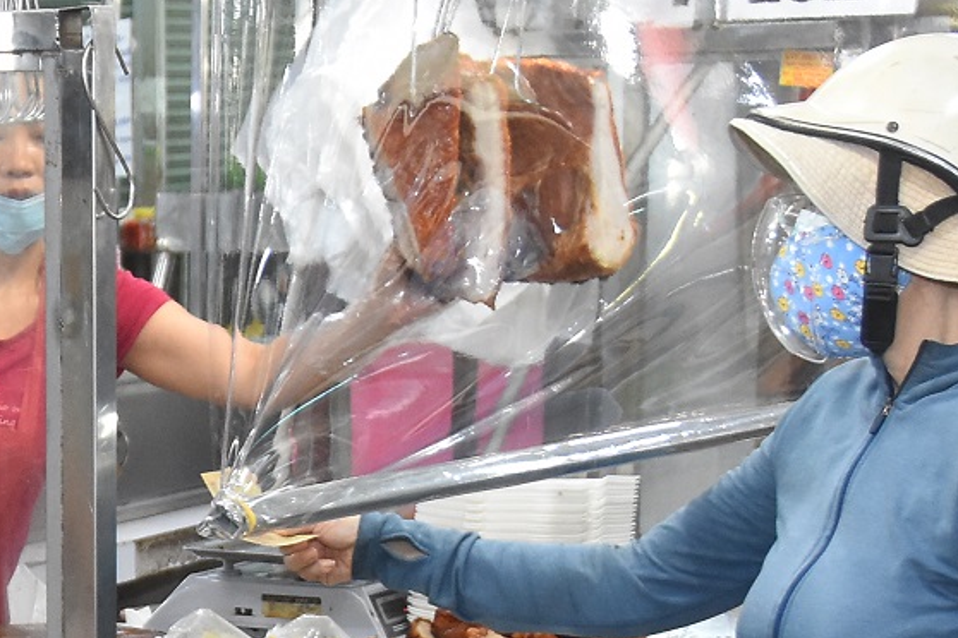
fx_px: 3087
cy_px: 689
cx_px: -44
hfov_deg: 17.2
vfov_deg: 11.6
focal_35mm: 116
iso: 2000
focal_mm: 24
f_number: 3.8
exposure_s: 1/125
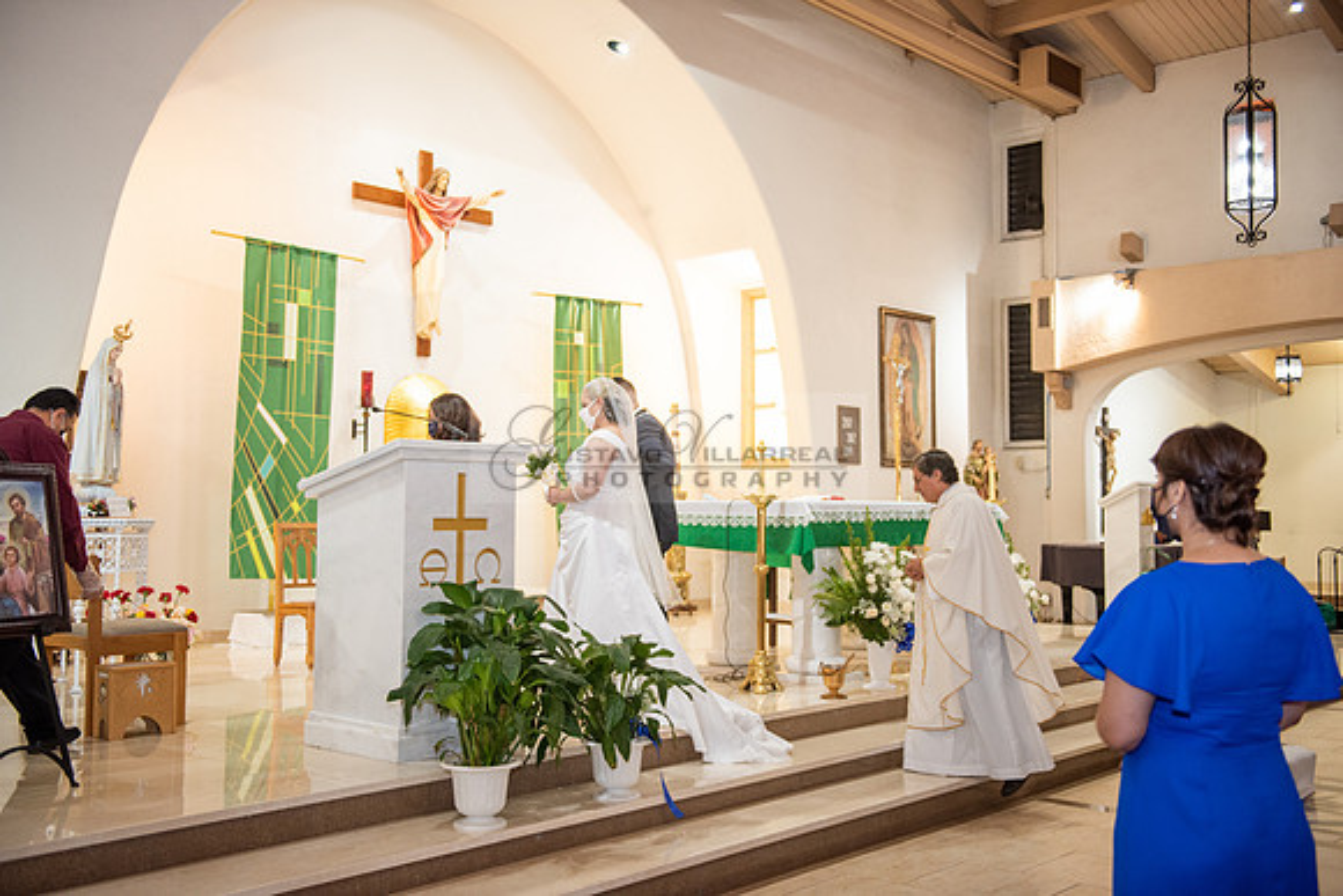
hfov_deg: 53.1
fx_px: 1343
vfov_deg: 36.9
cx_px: 672
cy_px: 448
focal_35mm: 36
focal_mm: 36
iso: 1000
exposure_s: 1/160
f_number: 2.8
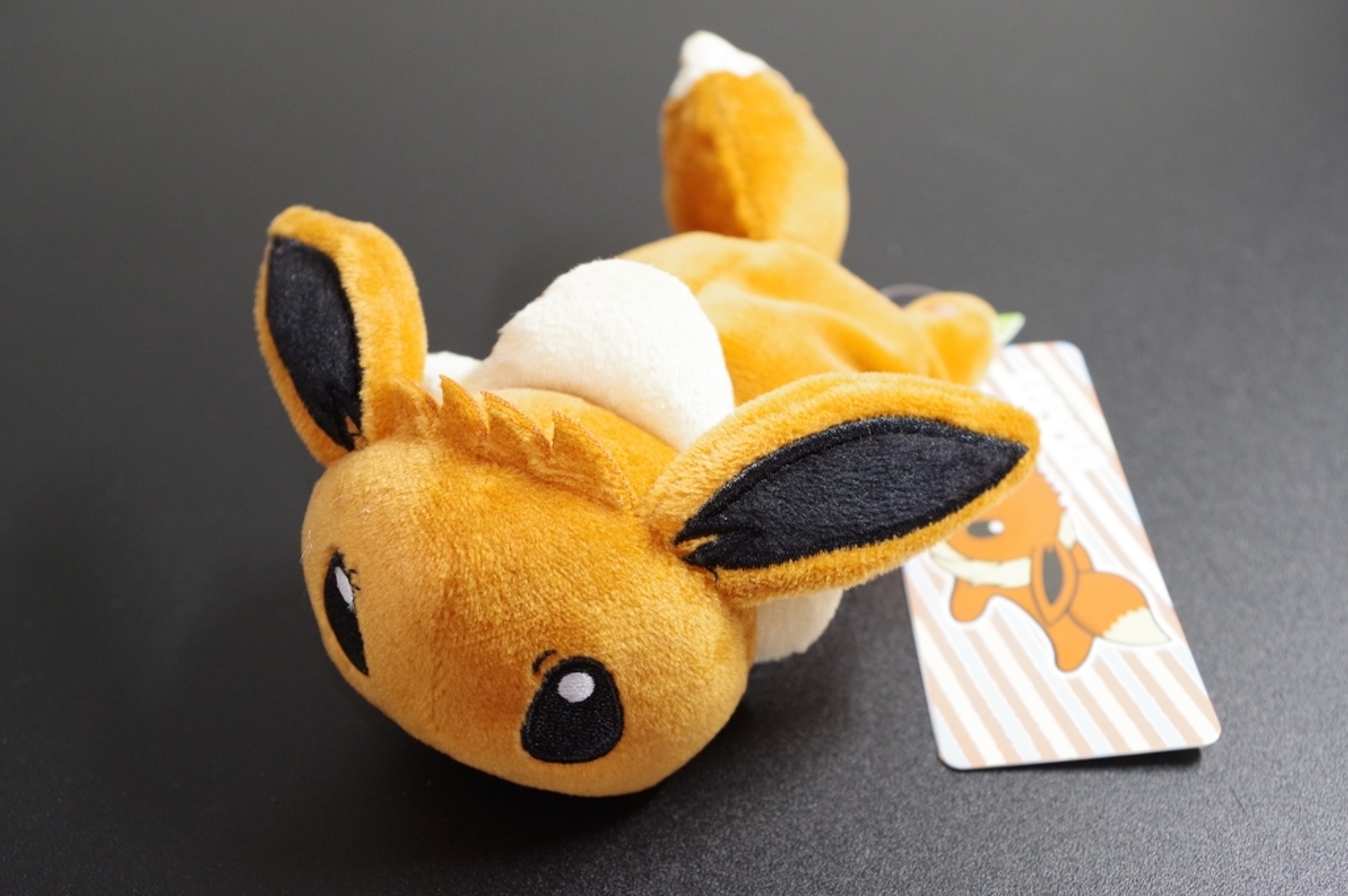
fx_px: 1579
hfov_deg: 46.2
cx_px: 674
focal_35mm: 42
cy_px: 448
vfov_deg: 31.7
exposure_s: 1/30
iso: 1600
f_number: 5.6
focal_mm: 28.13
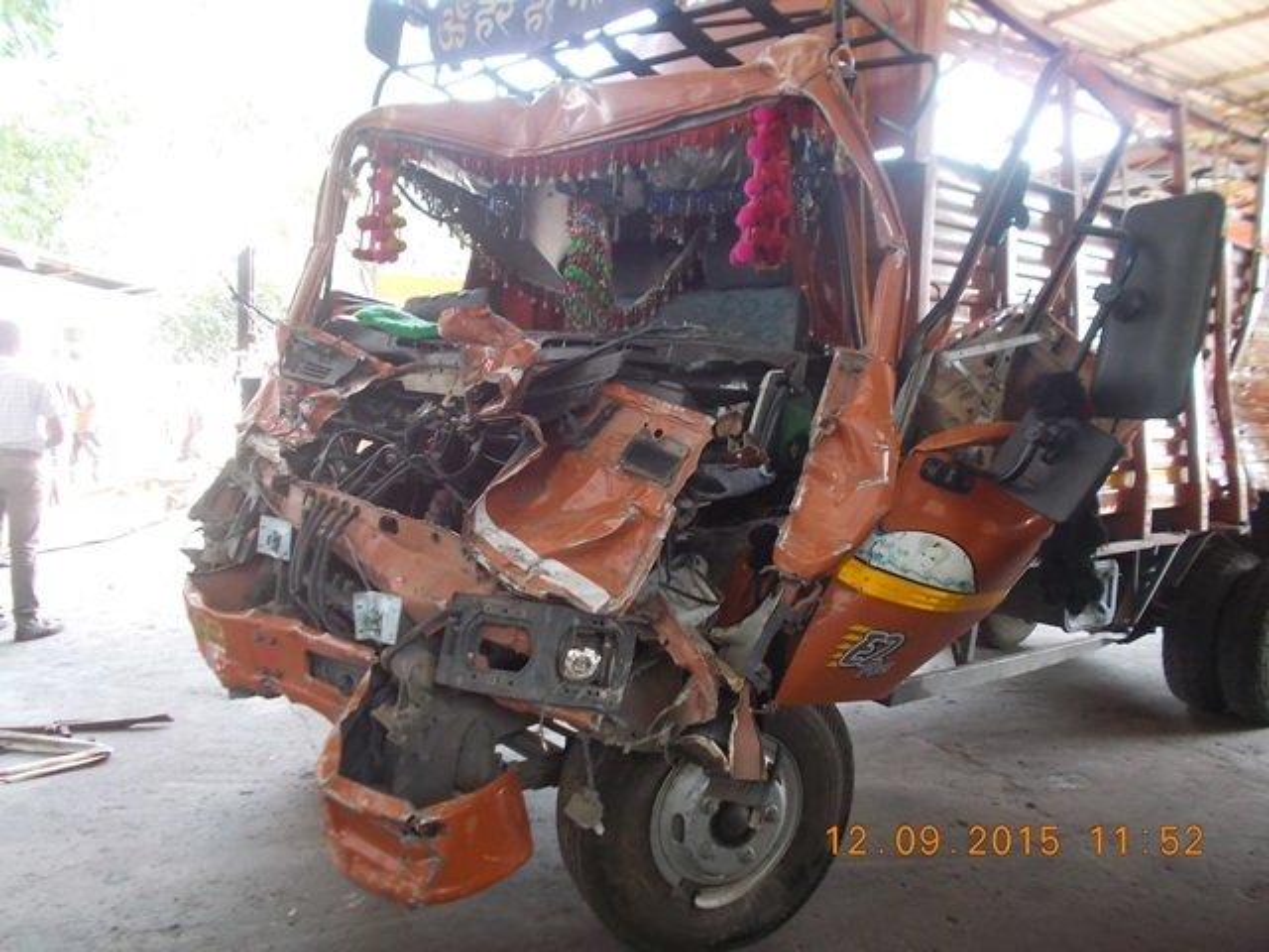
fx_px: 953
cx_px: 634
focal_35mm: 26
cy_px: 476
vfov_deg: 53.1
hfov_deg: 67.3
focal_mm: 4.6
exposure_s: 1/25
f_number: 3.2
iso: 200
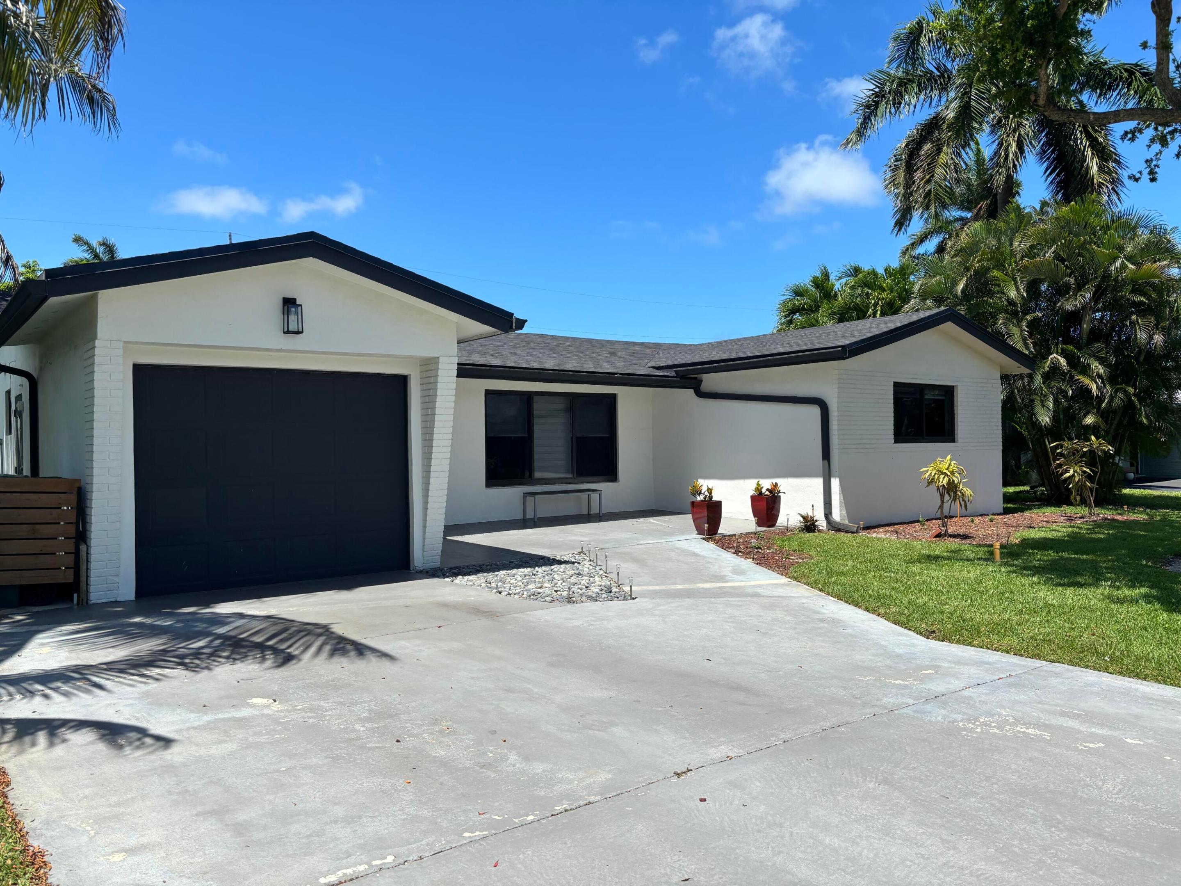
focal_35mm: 26
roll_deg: +1.3
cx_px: 590
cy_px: 443
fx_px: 887
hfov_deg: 67.3
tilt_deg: +0.4
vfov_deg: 53.1
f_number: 1.6
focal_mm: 5.96
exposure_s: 1/3534
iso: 50
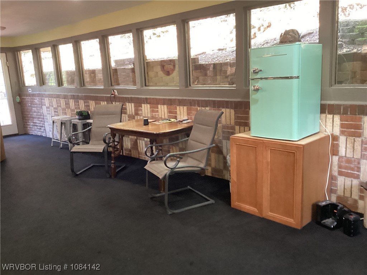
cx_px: 184
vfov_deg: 45.4
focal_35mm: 31
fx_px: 329
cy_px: 138
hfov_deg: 58.4
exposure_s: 1/40
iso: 400
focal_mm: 3.3
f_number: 2.4
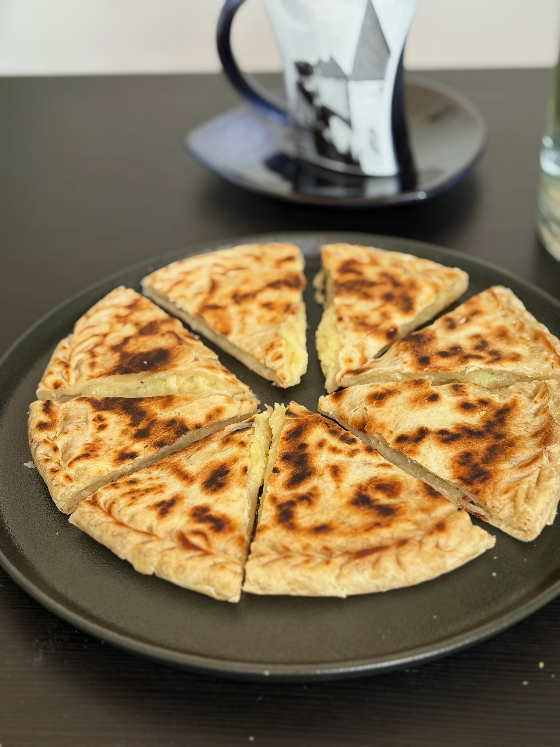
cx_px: 280
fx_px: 1122
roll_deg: +4.2
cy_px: 374
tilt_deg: -37.0
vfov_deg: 36.8
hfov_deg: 28.0
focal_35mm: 52
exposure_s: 1/103
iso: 50
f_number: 1.6
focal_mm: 5.96
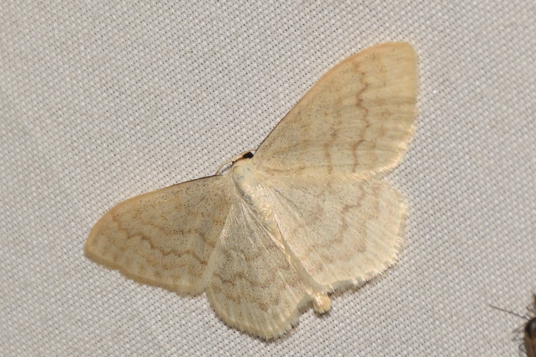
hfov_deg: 9.8
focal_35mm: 210
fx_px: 3126
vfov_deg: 6.5
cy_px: 178
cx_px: 268
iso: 125
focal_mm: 140
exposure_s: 1/160
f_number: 10
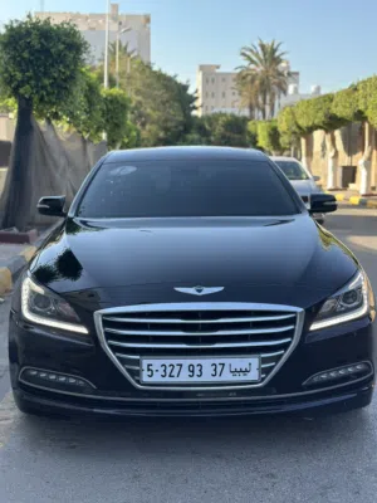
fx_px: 697
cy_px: 252
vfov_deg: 39.7
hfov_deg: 30.3
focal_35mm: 48
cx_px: 188
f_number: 1.78
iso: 80
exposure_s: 1/850
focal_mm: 6.86
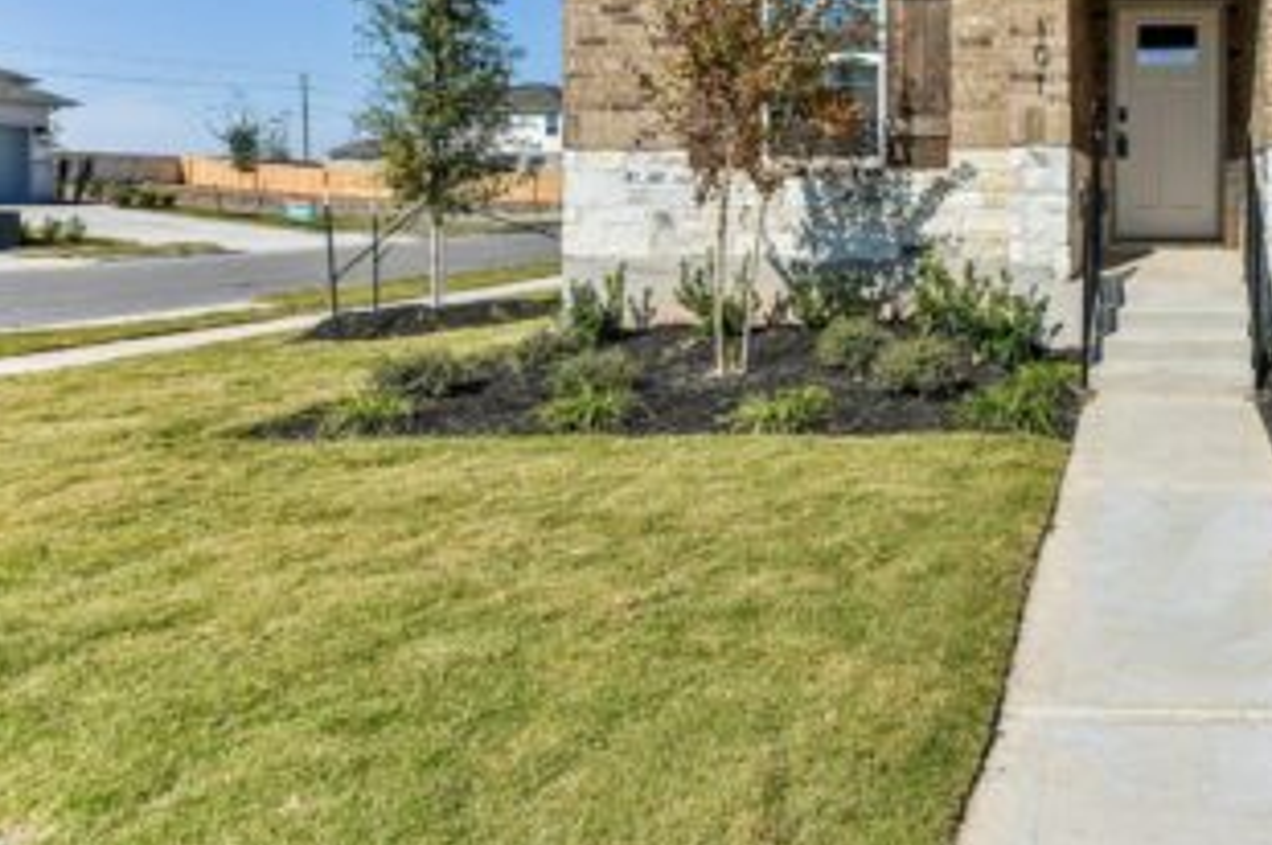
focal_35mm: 31
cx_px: 1153
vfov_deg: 40.5
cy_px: 172
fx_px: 1094
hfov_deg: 52.7
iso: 400
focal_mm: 16
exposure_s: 1/3200
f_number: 8
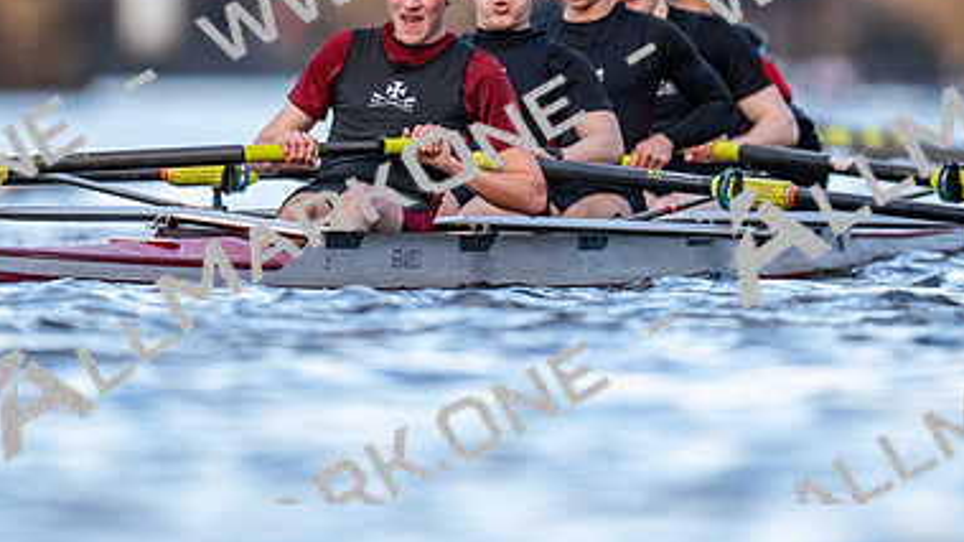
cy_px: 67
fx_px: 24559
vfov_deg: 1.3
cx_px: 511
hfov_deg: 2.2
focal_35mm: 961
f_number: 4
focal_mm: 600
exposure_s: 1/2500
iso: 1400
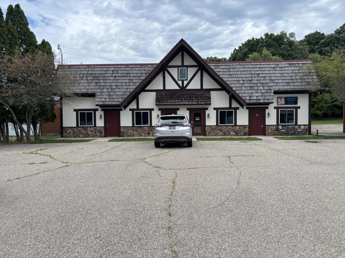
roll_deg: +0.7
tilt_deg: -1.7
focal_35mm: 26
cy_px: 129
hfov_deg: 67.3
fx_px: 259
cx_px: 172
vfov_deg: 53.1
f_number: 1.6
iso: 50
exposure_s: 1/1115
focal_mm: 5.96
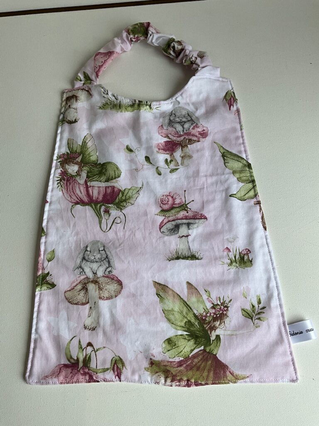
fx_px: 356
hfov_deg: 48.2
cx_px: 160
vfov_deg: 61.7
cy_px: 213
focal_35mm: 29
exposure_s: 1/509
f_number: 1.8
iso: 25
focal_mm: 3
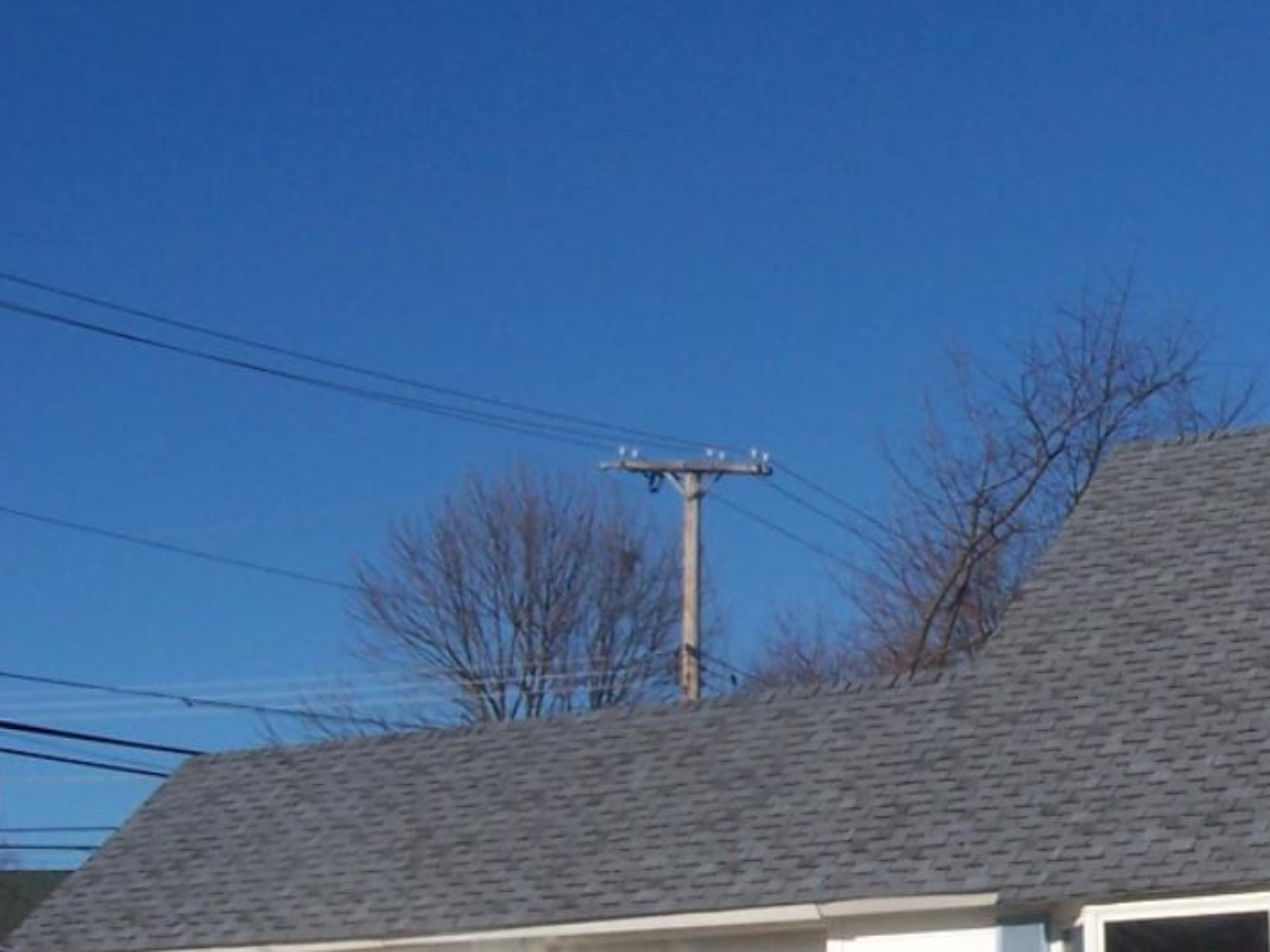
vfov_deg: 18.8
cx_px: 1295
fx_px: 2861
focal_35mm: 78
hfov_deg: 23.9
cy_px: 719
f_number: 5.6
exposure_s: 1/500
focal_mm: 6.3
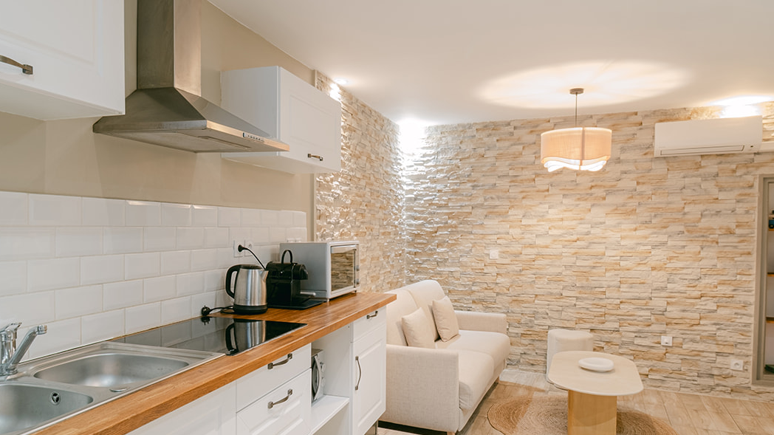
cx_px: 361
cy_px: 264
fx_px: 492
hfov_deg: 76.2
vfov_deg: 47.3
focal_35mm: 24
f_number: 10
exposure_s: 2.5
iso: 100
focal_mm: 10
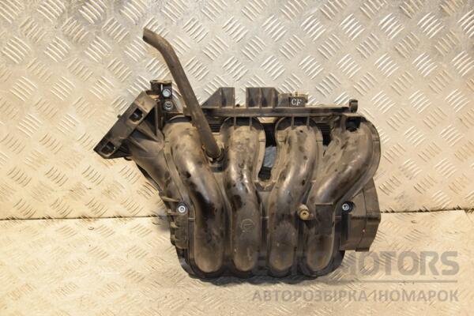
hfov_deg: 38.9
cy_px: 158
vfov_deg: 26.5
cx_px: 237
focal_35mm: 51
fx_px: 671
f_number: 5
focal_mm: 34
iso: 800
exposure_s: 1/125
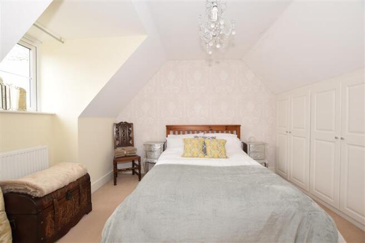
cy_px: 122
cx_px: 182
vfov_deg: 77.3
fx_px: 152
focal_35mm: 15
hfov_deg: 100.4
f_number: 5.6
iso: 400
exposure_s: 1/50
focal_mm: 10
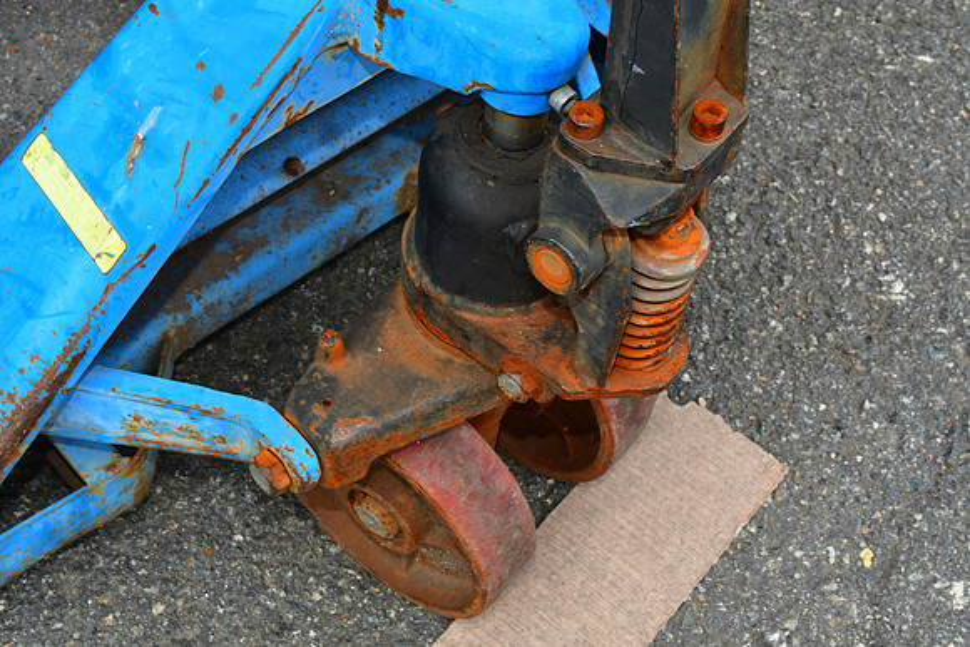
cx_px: 485
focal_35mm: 57
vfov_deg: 23.8
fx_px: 1536
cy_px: 324
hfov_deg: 35.0
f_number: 11
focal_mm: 38
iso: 360
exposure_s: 1/60
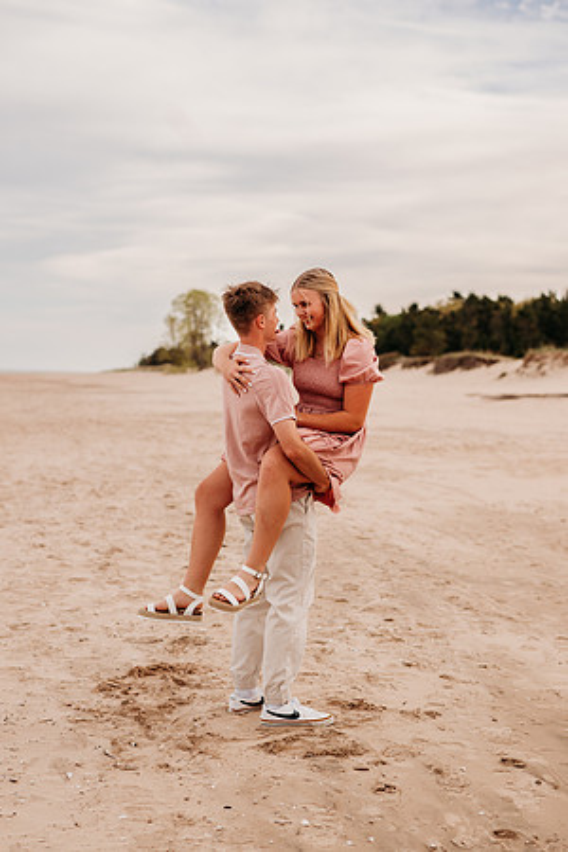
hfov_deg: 23.4
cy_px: 426
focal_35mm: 58
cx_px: 284
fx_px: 1373
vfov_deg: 34.5
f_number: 2.8
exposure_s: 1/1600
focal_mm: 58
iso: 200
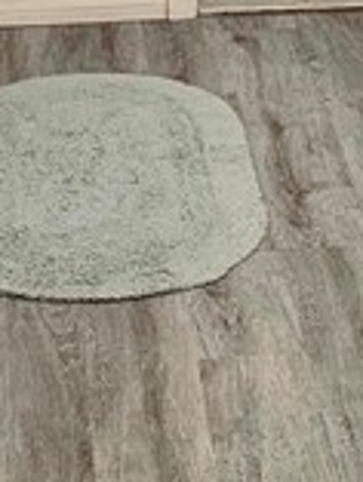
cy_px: -230
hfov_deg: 9.9
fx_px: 2094
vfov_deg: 12.5
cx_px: 221
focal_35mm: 150
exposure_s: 1/120
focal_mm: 6.3
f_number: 1.7
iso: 320
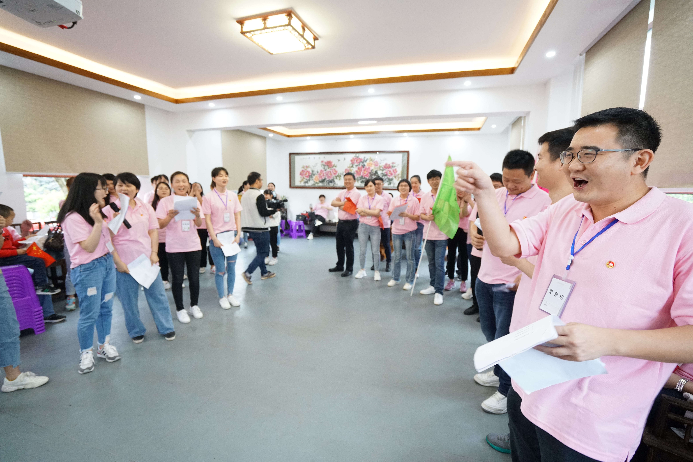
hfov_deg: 96.7
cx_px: 346
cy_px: 231
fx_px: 308
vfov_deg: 73.8
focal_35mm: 16
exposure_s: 1/60
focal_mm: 16
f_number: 4
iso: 2500
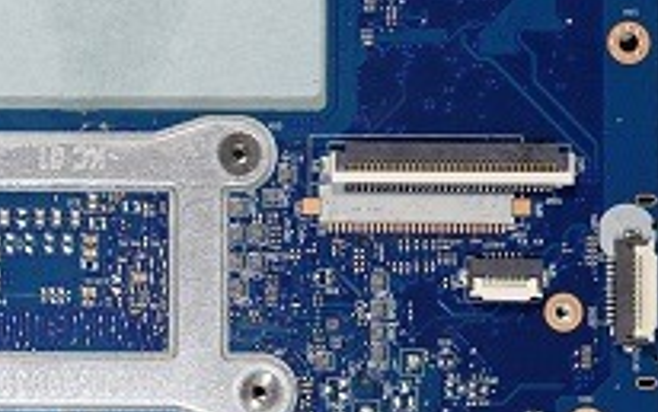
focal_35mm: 167
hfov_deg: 12.3
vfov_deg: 7.9
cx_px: -80
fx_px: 2996
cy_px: 271
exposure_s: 1/6
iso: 100
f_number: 8
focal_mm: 30
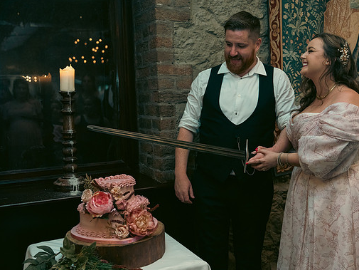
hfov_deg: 44.7
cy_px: 134
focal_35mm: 42
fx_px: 436
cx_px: 199
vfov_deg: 34.4
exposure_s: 1/160
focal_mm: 38
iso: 2500
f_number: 3.5
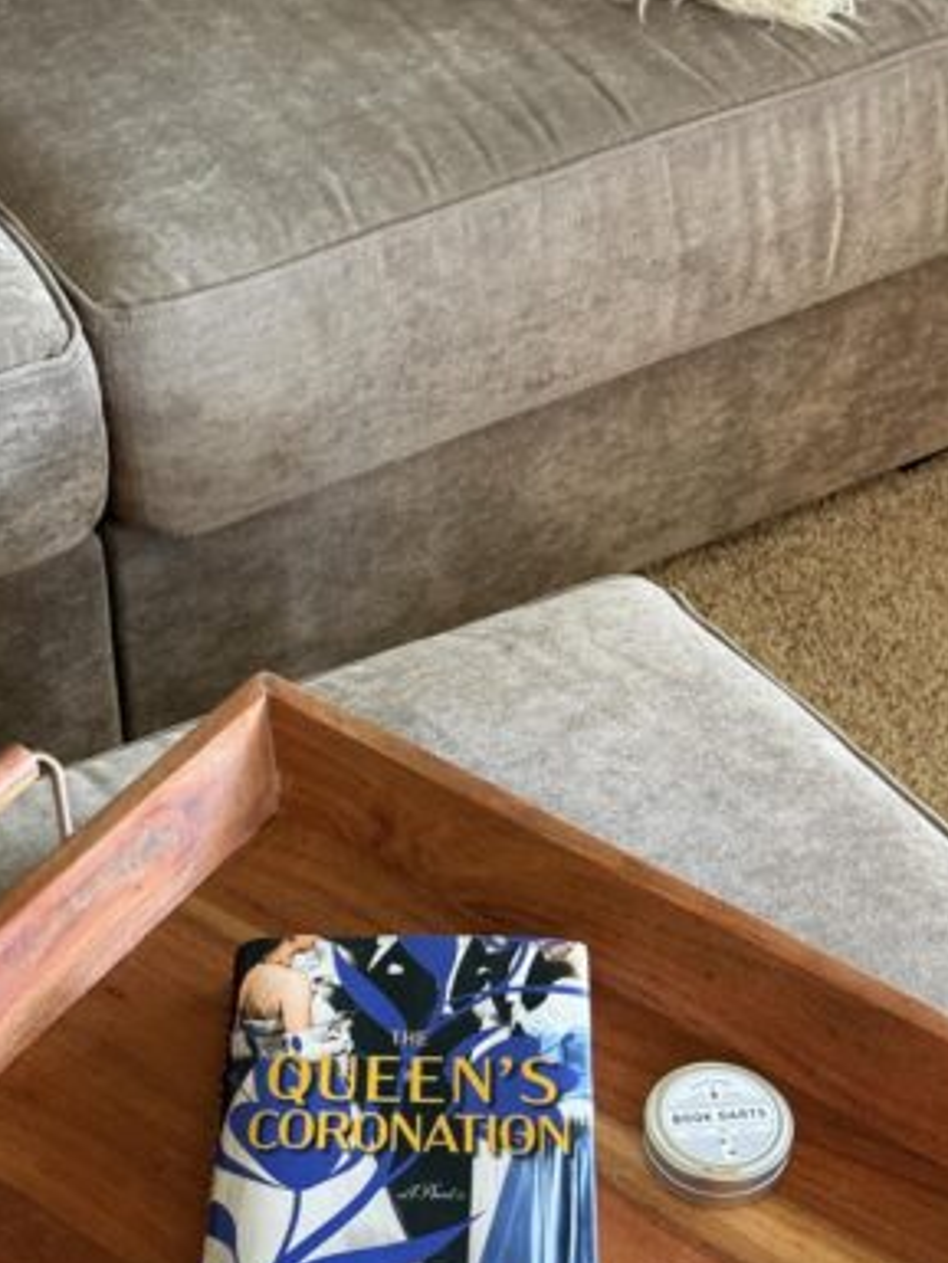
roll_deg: -2.8
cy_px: 733
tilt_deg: -41.5
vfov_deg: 28.5
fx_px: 2482
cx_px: 397
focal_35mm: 68
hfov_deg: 21.6
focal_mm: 6.76
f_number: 1.78
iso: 200
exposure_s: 1/40
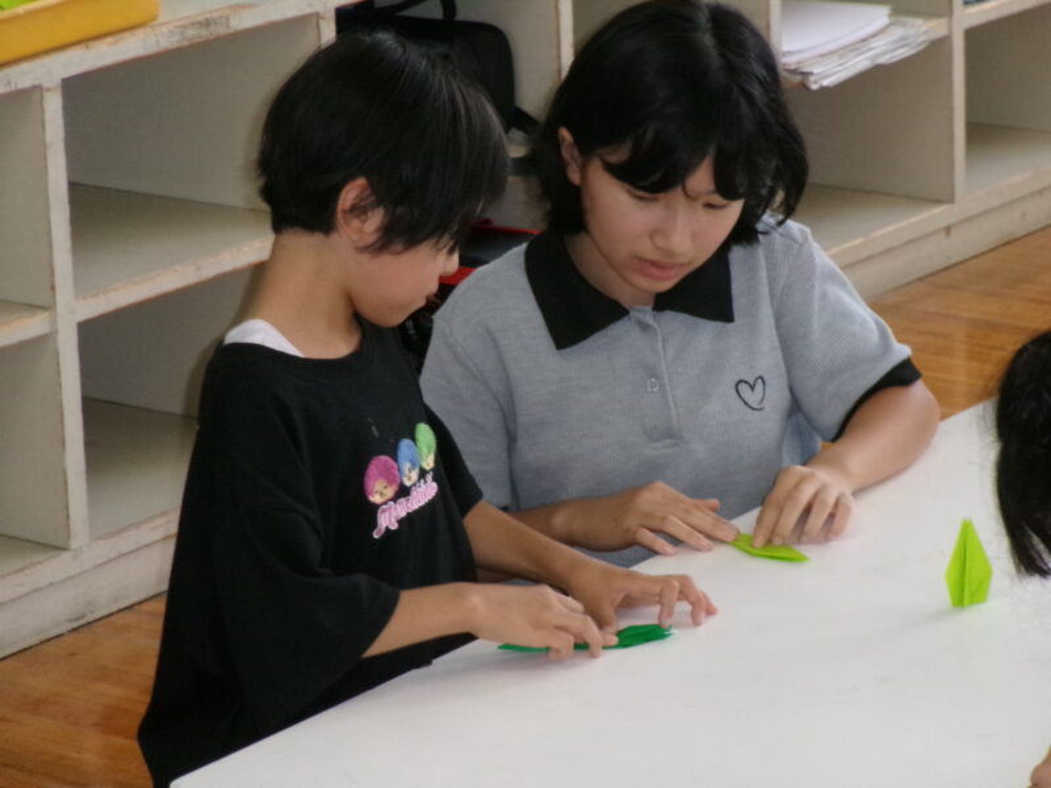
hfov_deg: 13.9
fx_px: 4311
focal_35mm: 142
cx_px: 526
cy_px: 394
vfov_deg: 10.4
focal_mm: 25.5
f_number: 6.3
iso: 679
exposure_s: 1/60
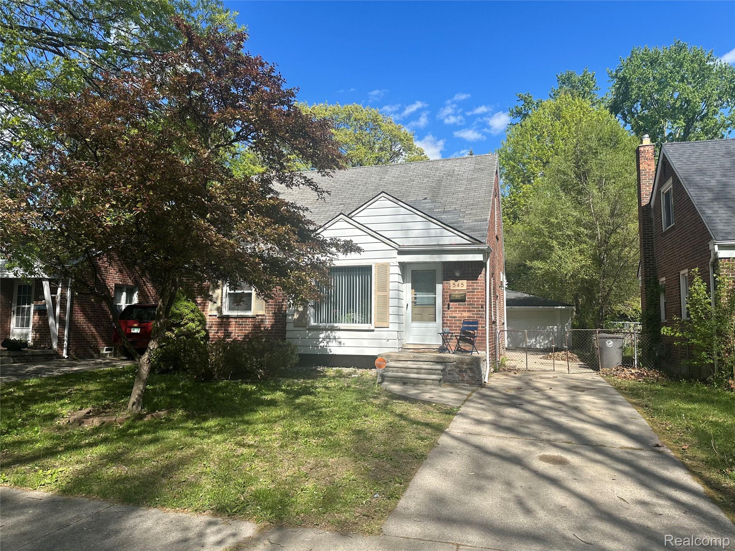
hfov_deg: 71.6
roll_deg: -1.0
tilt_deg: +6.3
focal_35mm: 24
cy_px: 276
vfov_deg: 56.8
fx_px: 510
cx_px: 368
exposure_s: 1/2967
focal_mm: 6.86
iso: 80
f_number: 1.78
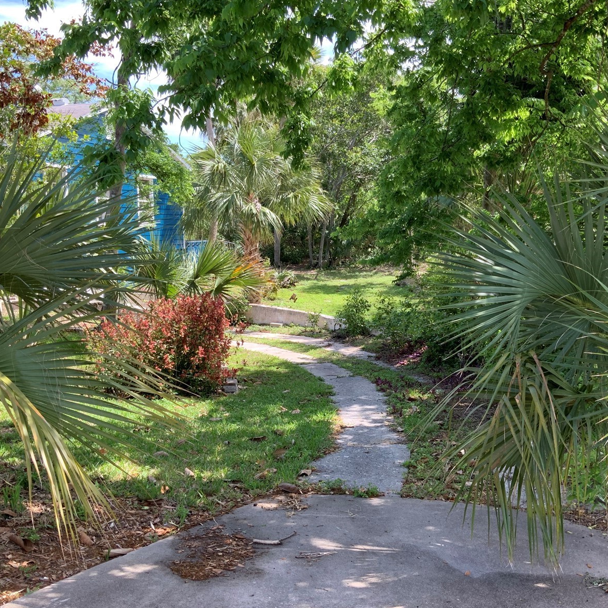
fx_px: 696
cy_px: 305
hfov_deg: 47.2
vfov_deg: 47.2
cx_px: 322
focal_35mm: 35
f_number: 1.8
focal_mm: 3
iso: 16
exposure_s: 1/249
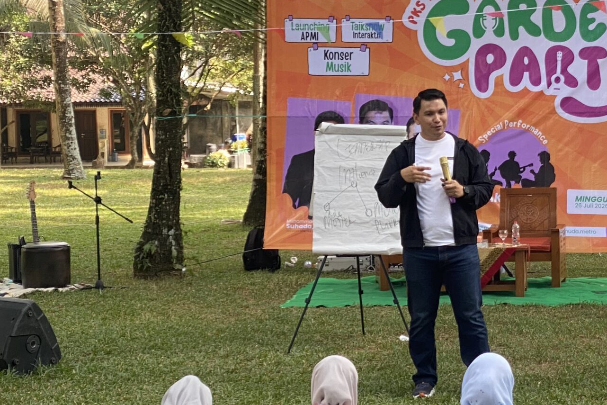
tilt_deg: -4.9
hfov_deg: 18.8
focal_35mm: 108
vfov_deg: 12.7
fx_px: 1821
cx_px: 455
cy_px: 254
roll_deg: +0.7
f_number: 2
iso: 40
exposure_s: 1/121
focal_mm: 6
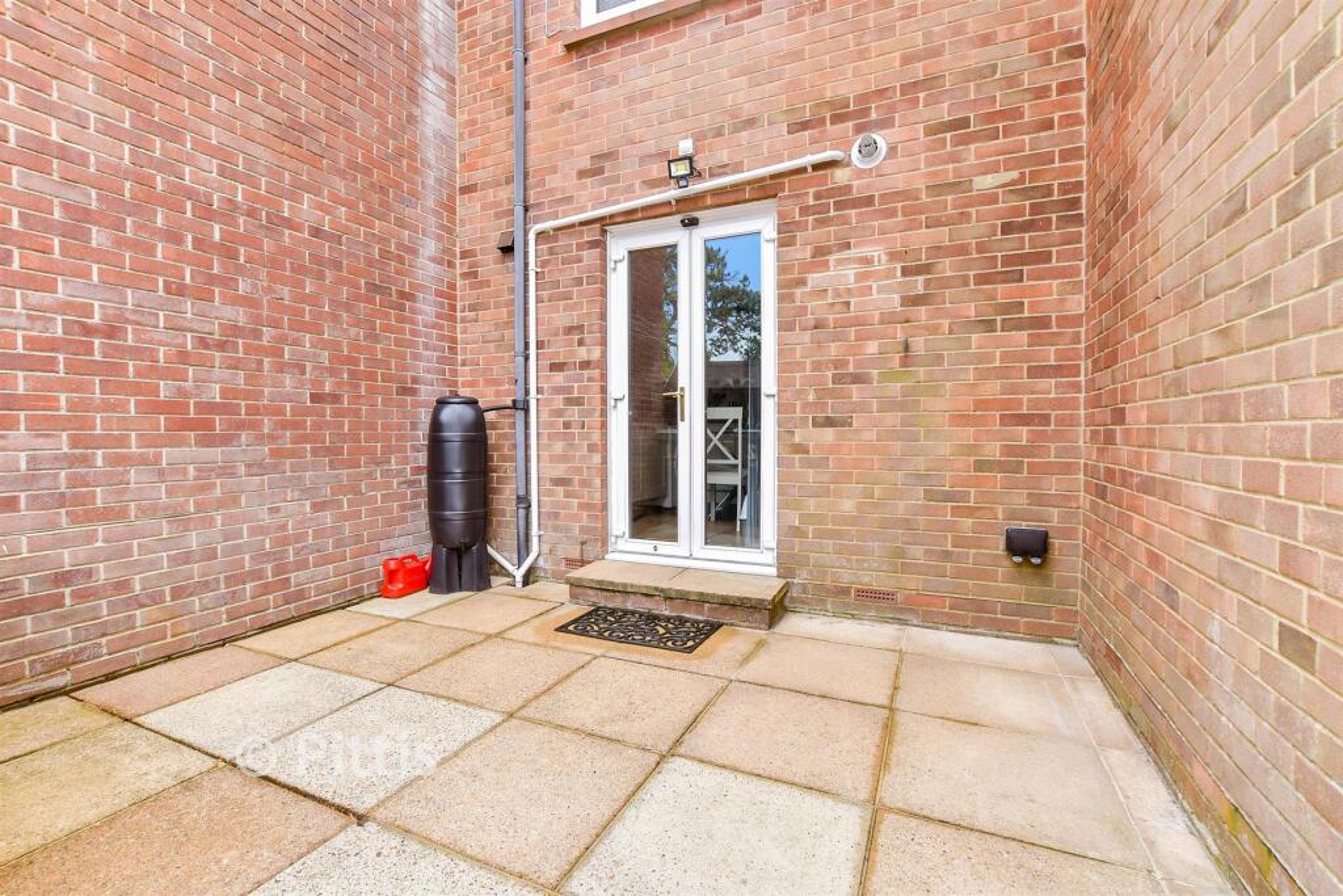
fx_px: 560
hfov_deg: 100.4
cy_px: 448
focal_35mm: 15
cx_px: 672
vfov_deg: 77.3
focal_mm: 10
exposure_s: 1/50
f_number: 8
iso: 160
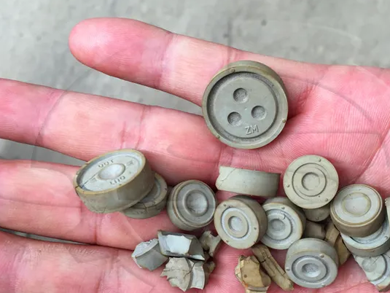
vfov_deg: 36.5
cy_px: 192
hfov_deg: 47.3
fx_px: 440
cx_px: 248
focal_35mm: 39
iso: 40
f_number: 2.2
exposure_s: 1/50
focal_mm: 4.15
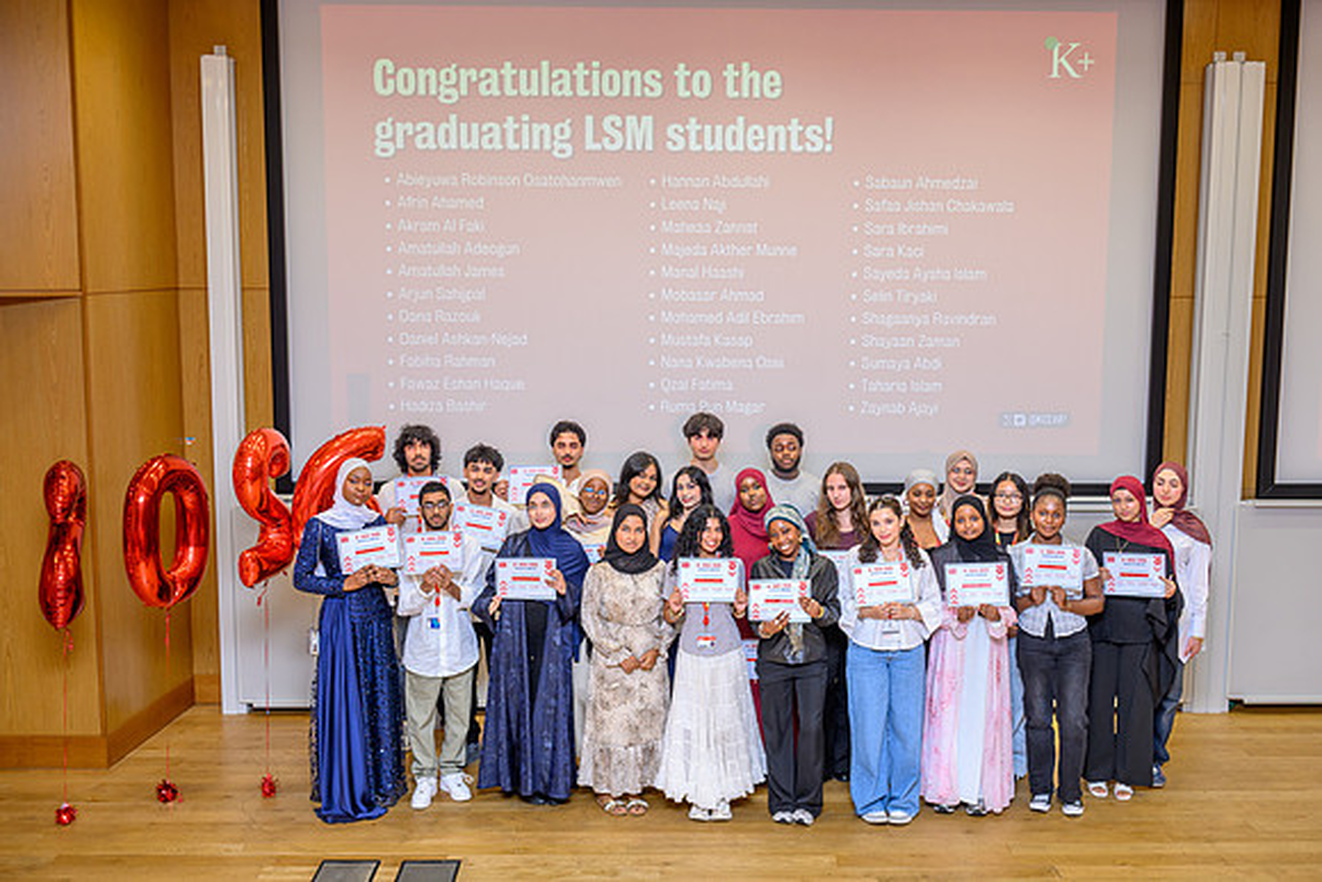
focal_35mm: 37
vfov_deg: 36.1
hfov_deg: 52.1
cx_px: 684
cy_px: 426
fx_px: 1352
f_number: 2.8
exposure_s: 1/200
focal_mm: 35
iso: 1000
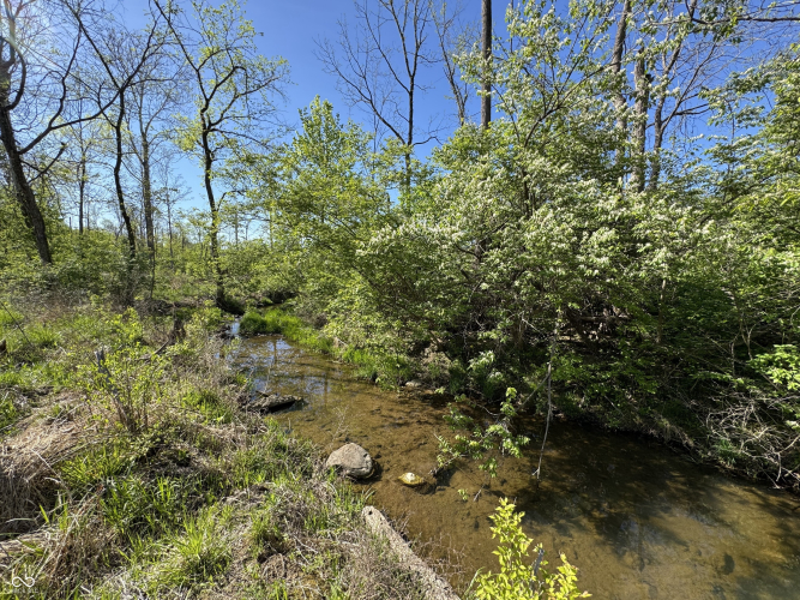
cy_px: 300
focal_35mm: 14
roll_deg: -0.4
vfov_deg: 85.7
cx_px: 400
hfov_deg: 102.1
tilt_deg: -5.5
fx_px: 323
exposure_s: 1/565
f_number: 2.2
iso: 40
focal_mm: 2.22
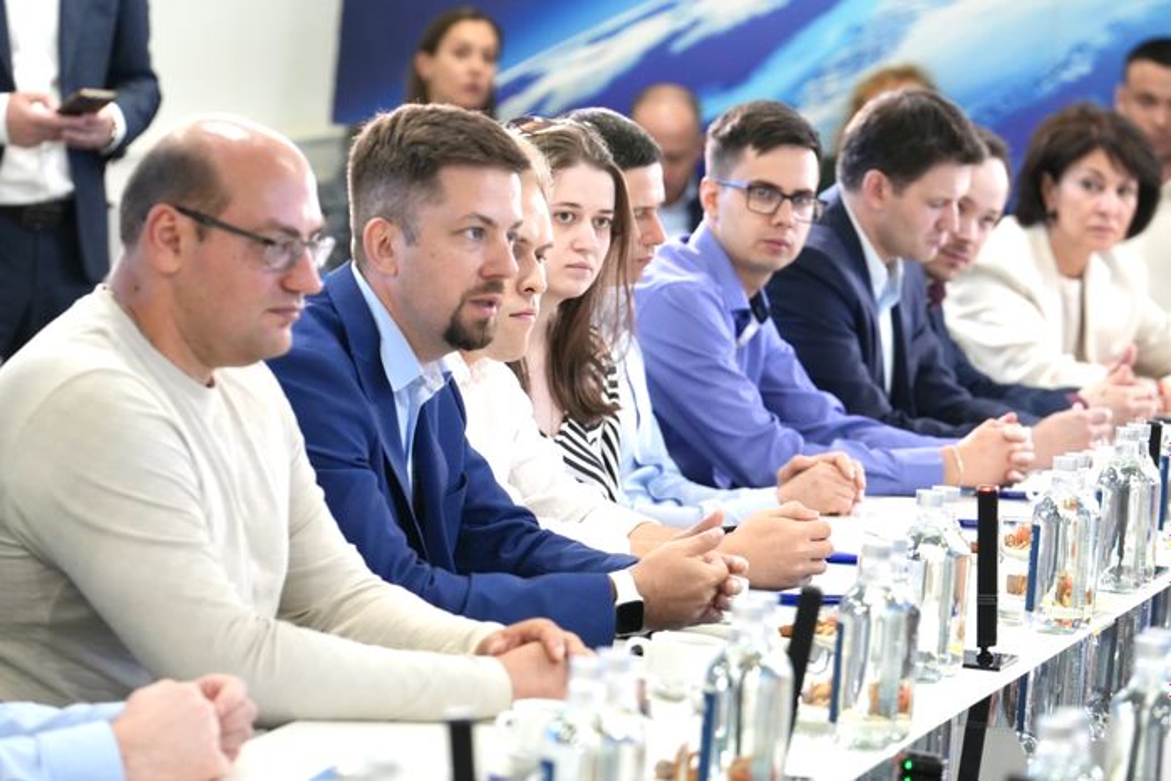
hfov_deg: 10.3
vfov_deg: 6.9
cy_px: 390
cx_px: 586
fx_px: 6505
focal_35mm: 200
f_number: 5.6
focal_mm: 200
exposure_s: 1/160
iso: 4000
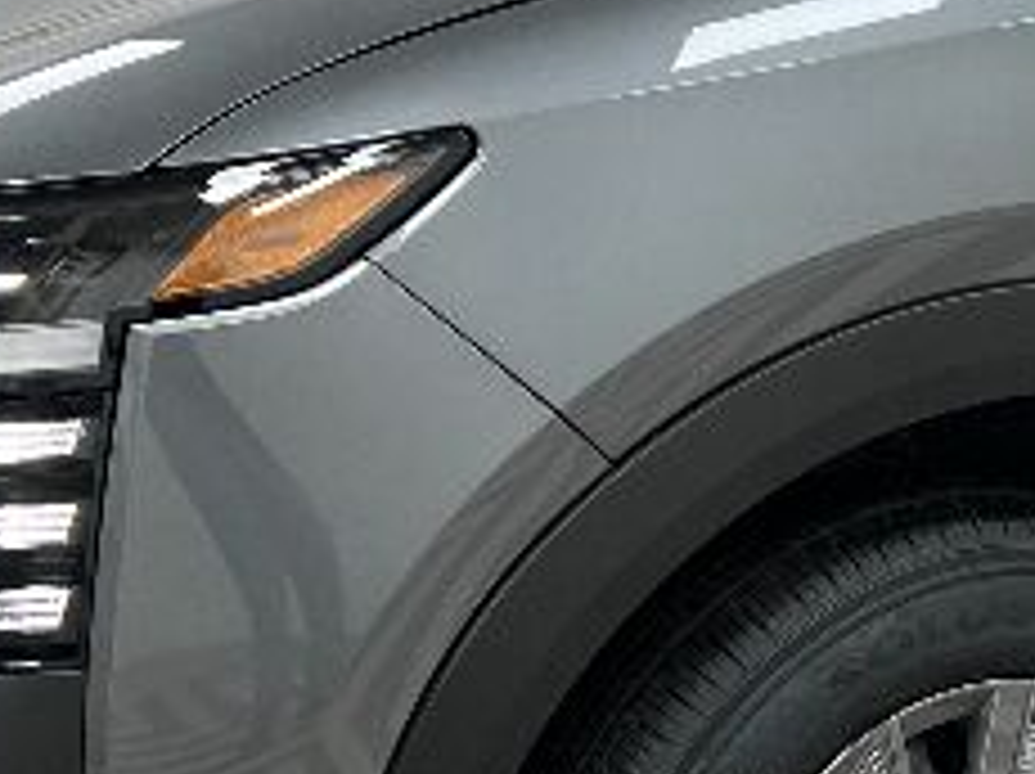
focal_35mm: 116
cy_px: 216
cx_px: 1089
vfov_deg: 12.7
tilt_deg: -14.2
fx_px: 3465
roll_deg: +1.0
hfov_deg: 16.6
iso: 80
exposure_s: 1/120
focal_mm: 5.7
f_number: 1.5
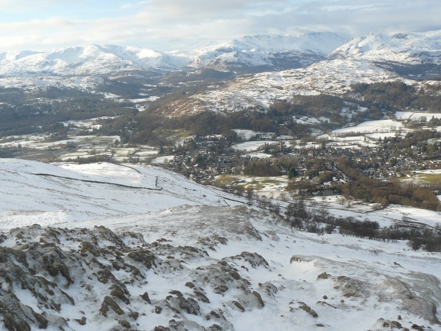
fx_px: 471
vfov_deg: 38.7
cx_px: 222
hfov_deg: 50.1
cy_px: 164
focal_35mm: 37
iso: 100
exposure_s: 1/250
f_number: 5.6
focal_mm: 6
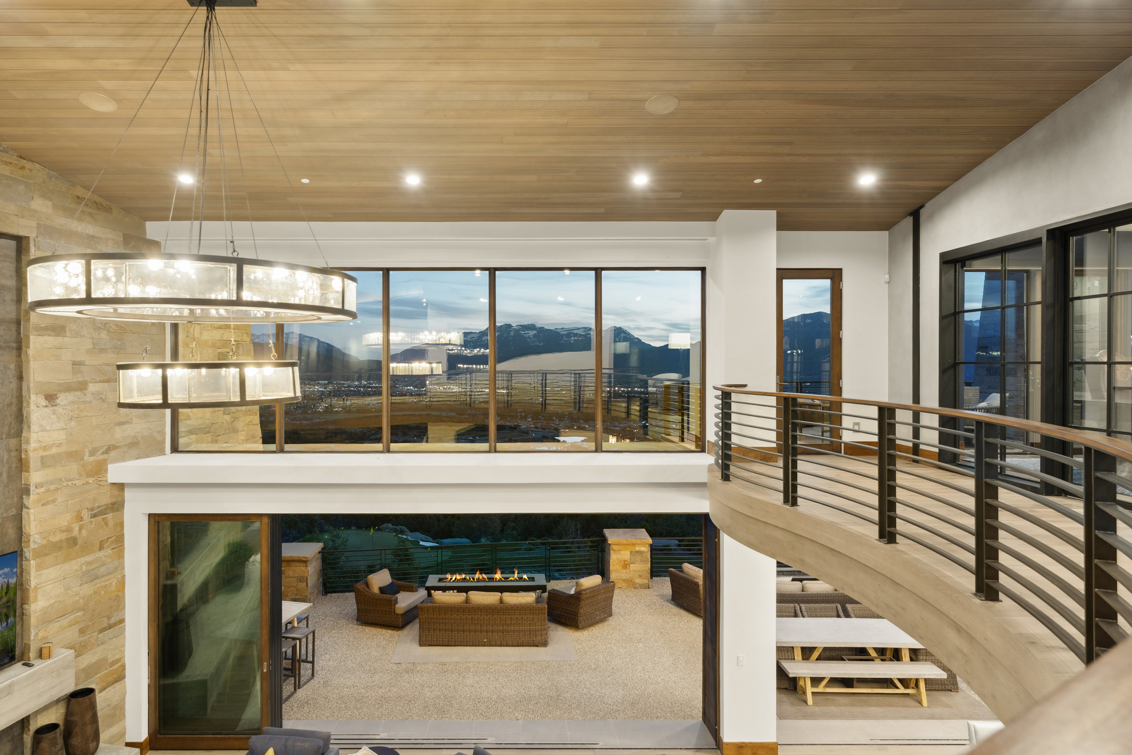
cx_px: 566
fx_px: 613
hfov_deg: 85.4
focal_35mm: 20
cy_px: 378
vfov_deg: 63.2
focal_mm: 19.5
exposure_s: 1/8
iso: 500
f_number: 5.6
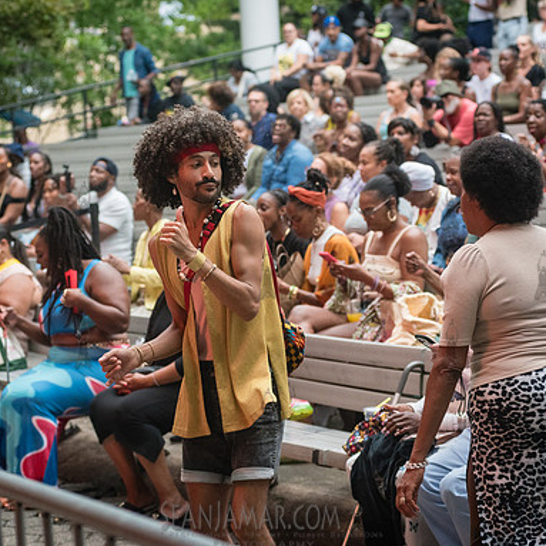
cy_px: 274
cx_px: 267
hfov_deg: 16.9
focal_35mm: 103
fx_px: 1838
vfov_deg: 16.9
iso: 3200
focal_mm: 80
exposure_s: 1/500
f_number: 4
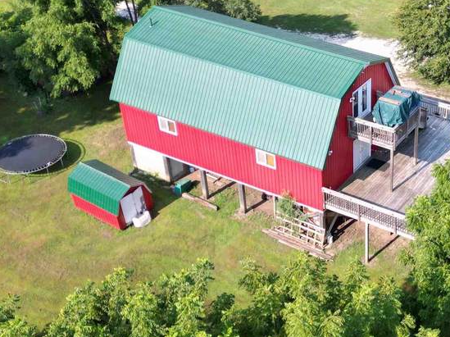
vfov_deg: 26.1
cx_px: 379
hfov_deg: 33.1
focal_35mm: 56
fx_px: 728
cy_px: 150
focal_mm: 6.72
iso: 120
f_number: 1.7
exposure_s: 1/1250
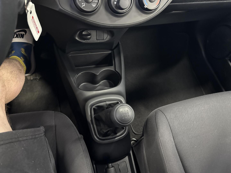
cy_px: 86
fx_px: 160
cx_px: 116
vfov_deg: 56.8
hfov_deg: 71.6
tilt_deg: -58.6
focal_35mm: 24
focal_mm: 6.76
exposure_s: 1/25
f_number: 1.78
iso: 1000
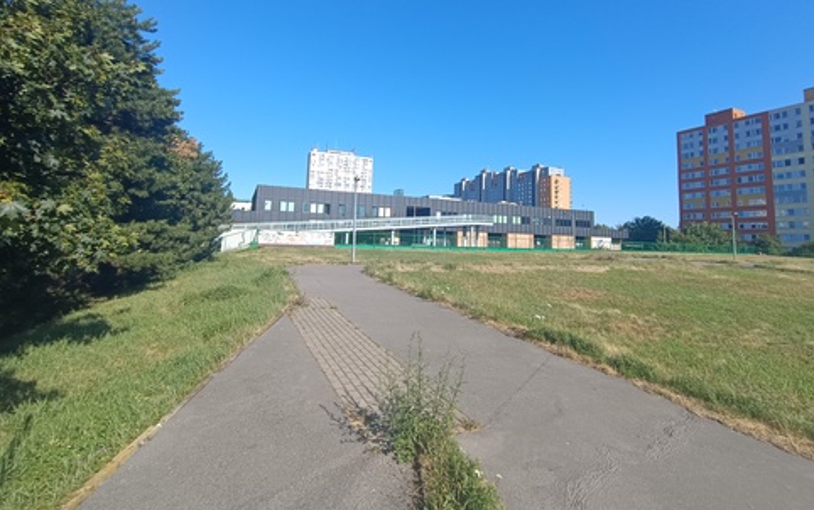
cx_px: 417
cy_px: 198
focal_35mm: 18
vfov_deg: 64.3
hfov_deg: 91.0
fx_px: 400
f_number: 2.2
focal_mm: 1.66
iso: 52
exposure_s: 1/816
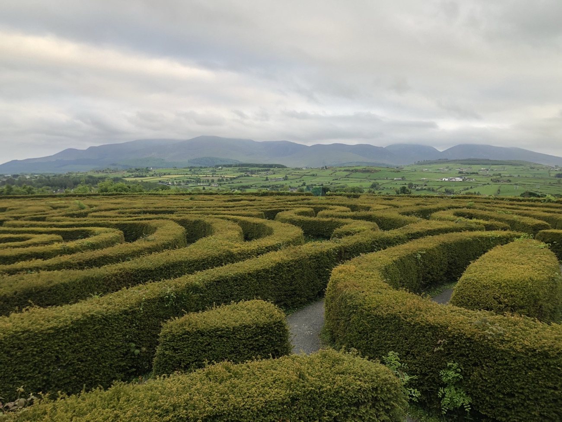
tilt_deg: -4.0
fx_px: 455
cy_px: 211
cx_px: 281
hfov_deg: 63.4
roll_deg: -0.2
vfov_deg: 49.7
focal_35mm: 28
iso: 25
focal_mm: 3.99
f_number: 1.8
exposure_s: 1/120
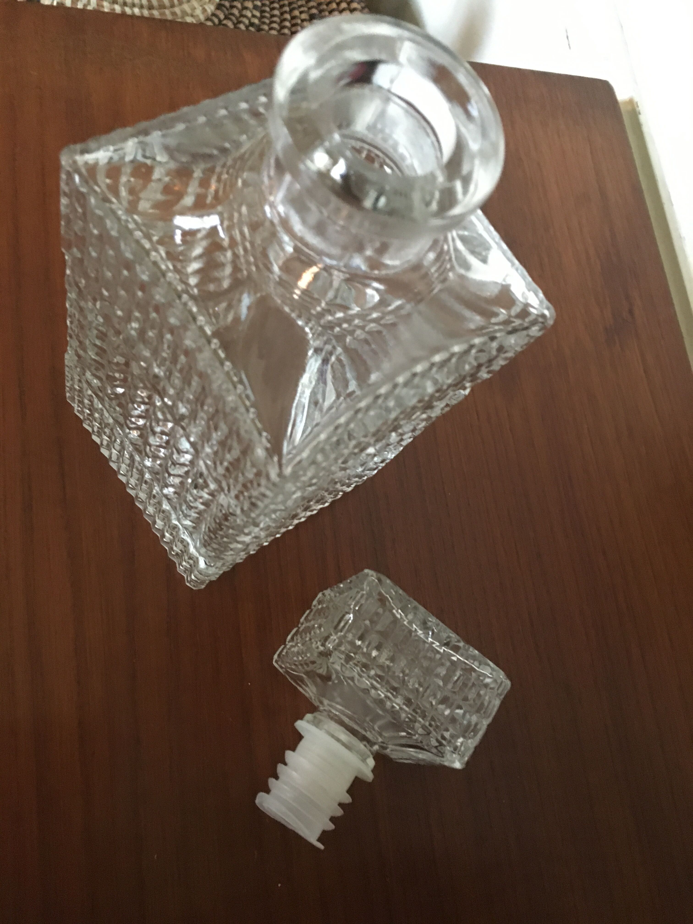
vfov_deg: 61.7
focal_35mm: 29
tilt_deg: -65.8
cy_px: 462
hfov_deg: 48.2
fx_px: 774
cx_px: 346
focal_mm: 4.15
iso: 640
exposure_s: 1/17
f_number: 2.2
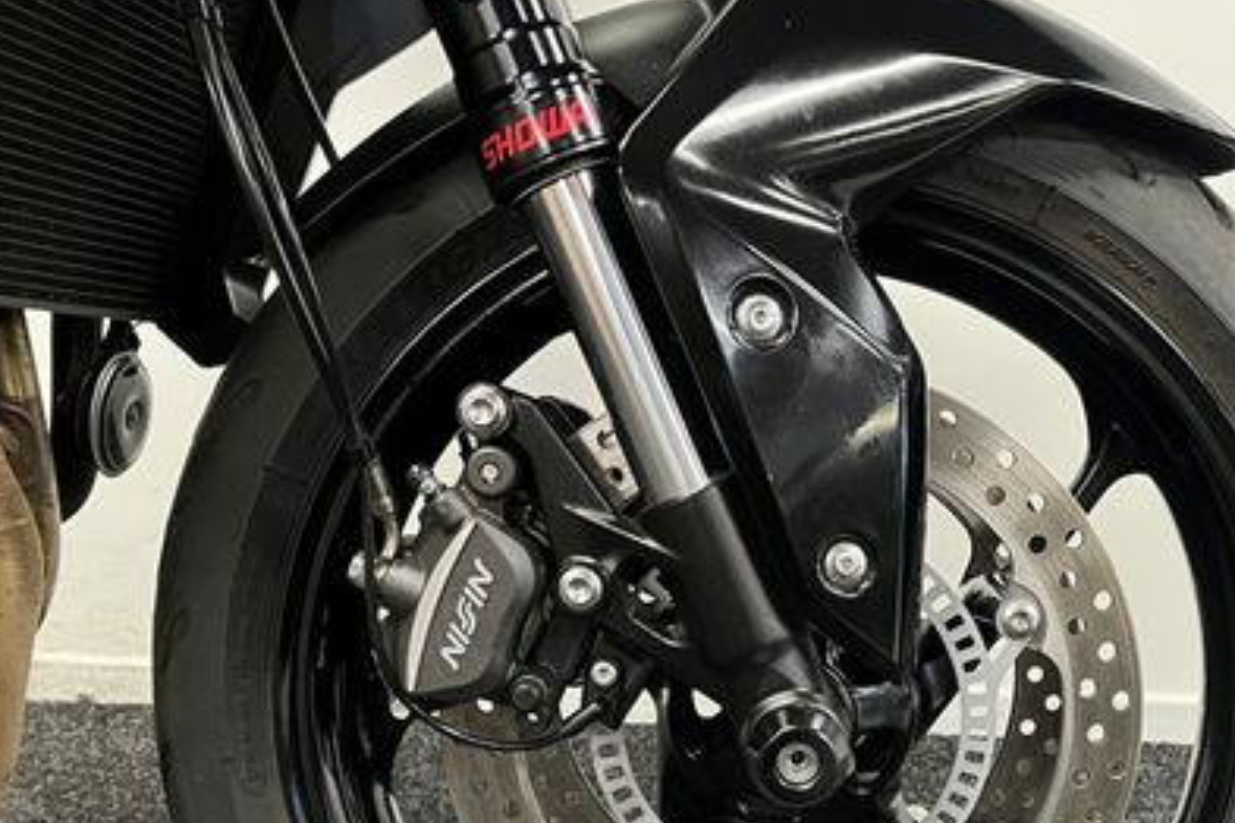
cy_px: 685
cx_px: 782
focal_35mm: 44
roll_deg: -1.5
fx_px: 1509
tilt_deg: -18.2
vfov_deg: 29.6
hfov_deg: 44.1
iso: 400
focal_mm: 5.1
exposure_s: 1/33
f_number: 1.6
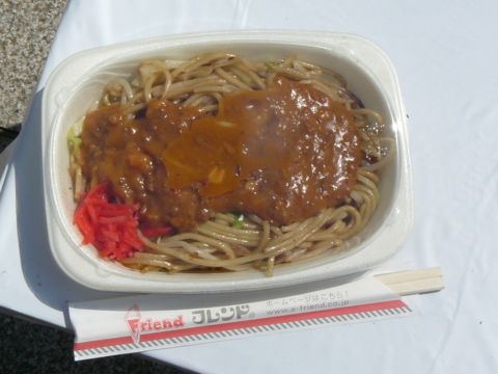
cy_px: 187
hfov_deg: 25.3
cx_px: 249
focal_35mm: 77
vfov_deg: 19.1
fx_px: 1108
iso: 100
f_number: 8
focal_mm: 8.4
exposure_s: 1/400
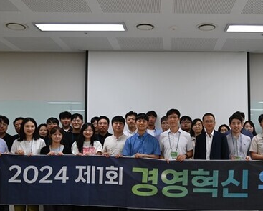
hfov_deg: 39.6
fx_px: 358
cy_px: 112
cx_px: 184
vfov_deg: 32.8
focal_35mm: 46
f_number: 4
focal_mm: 30
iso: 900
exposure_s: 1/125
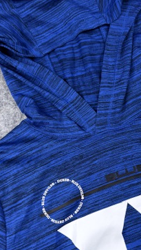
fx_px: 305
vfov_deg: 44.4
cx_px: 100
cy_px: 148
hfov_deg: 25.8
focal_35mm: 46
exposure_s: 1/122
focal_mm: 6.76
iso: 50
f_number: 1.78
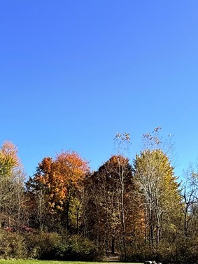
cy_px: 254
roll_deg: +0.7
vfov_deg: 43.2
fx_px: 290
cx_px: 30
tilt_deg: -0.9
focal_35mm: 38
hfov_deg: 36.0
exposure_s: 1/901
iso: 50
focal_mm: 2.22
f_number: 2.2
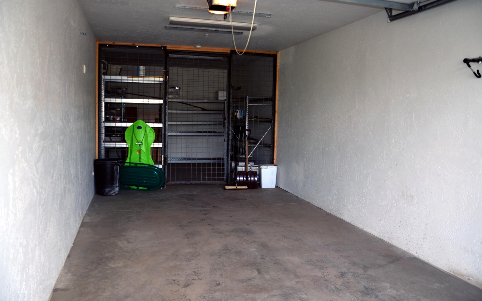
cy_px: 148
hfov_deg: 66.5
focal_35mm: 28
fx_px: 368
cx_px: 240
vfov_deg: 44.5
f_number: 3.5
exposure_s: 1/160
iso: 200
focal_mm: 18
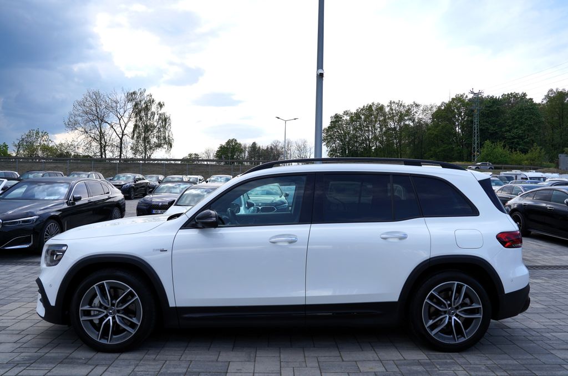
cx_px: 284
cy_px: 188
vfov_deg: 52.9
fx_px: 378
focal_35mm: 24
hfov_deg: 73.9
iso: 100
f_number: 8
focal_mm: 24
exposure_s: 1/250
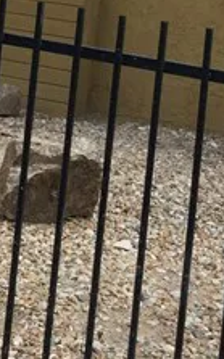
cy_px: -146
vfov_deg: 13.2
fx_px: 1478
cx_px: 23
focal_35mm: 151
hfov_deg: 8.6
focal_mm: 3.3
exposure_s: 1/727
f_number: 2.4
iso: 25
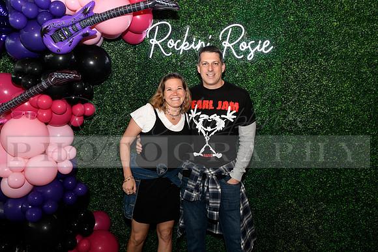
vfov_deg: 42.3
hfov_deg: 60.3
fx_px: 326
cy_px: 126
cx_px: 189
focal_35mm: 31
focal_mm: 31
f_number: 6.3
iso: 500
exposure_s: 1/60
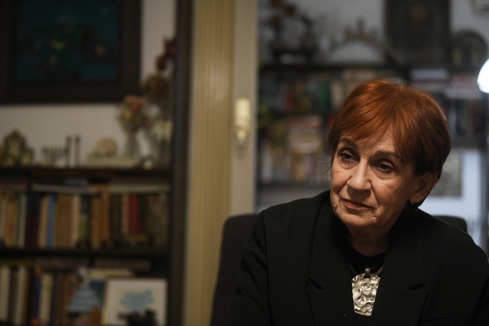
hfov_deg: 28.8
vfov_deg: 19.5
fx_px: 951
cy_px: 163
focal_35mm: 70
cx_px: 244
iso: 3200
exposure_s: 1/160
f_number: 2.8
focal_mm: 70
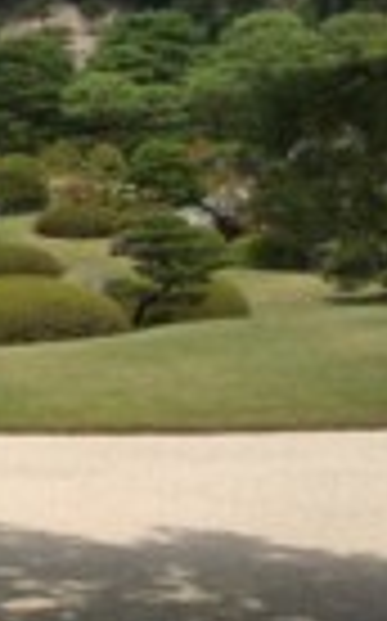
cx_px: -562
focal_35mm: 104
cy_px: 270
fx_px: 1759
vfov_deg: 20.0
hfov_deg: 10.6
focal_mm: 4.12
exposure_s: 1/2160
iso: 40
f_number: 2.2
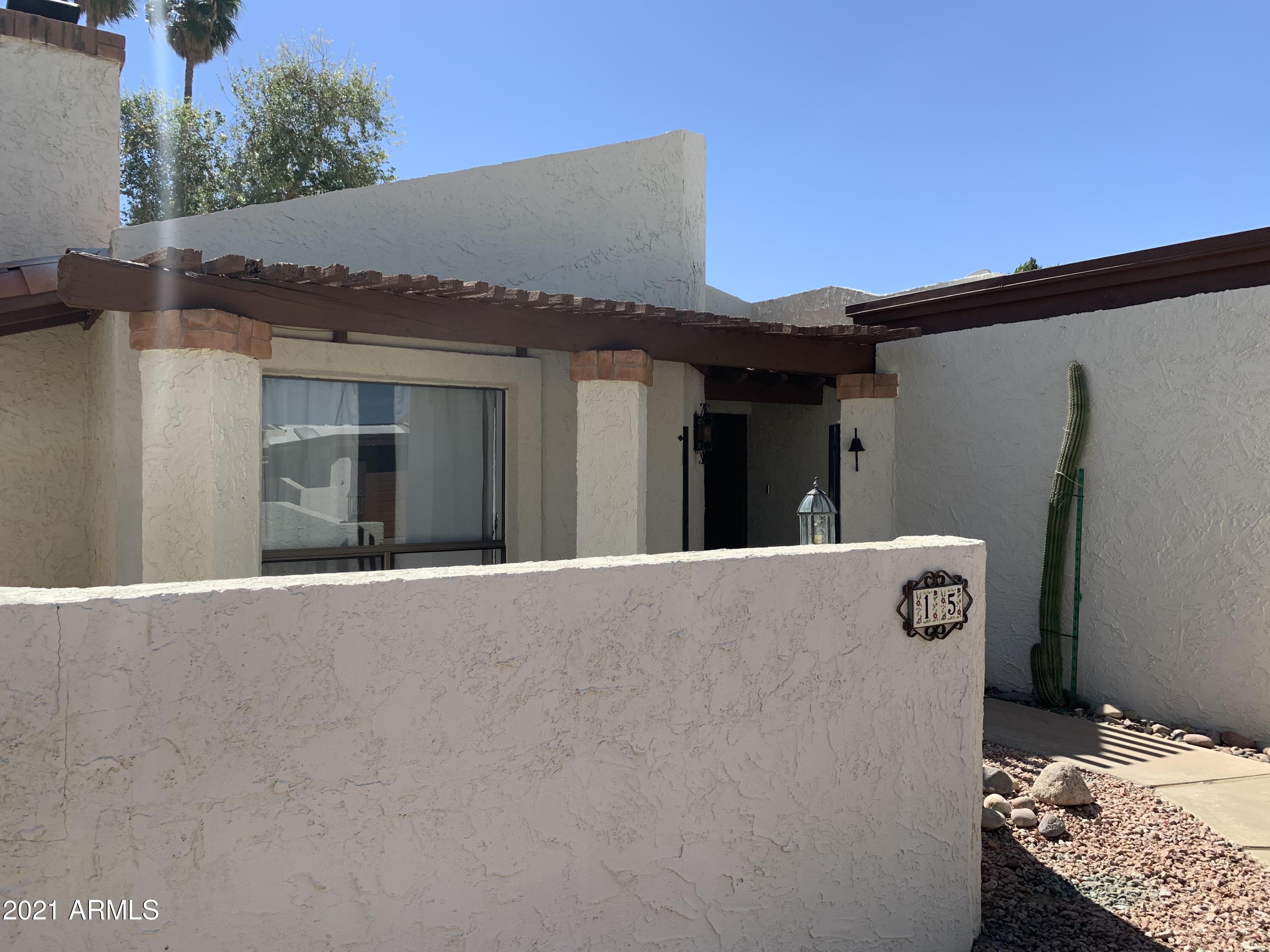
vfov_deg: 53.1
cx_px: 635
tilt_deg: -0.7
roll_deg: +0.0
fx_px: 954
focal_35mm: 26
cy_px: 476
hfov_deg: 67.3
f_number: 1.8
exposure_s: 1/1845
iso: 25
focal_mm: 4.25
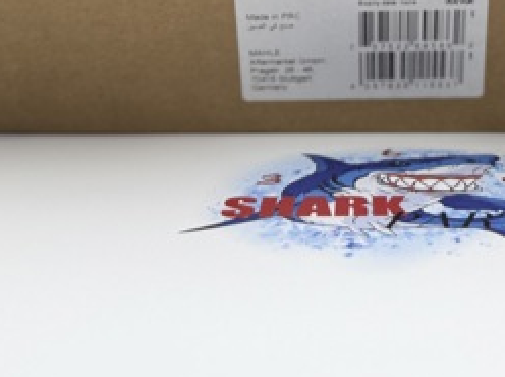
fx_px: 903
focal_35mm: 62
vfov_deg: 21.7
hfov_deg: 30.7
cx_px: 379
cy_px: -85
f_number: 1.78
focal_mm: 6.76
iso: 64
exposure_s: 1/162
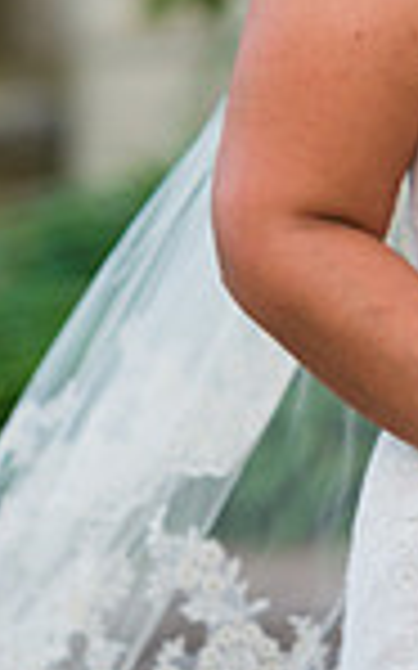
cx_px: 546
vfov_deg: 4.6
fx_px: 8393
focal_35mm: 460
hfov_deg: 2.8
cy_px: -18
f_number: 3.2
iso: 200
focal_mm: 150
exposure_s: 1/320
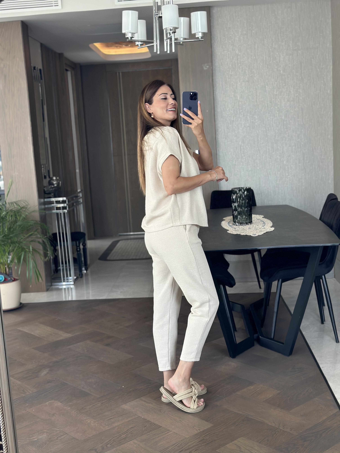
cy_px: 226
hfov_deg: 30.3
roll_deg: +2.8
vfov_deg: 39.7
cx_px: 170
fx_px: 629
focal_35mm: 48
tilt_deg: -14.1
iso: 125
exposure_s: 1/93
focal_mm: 6.86
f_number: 1.78
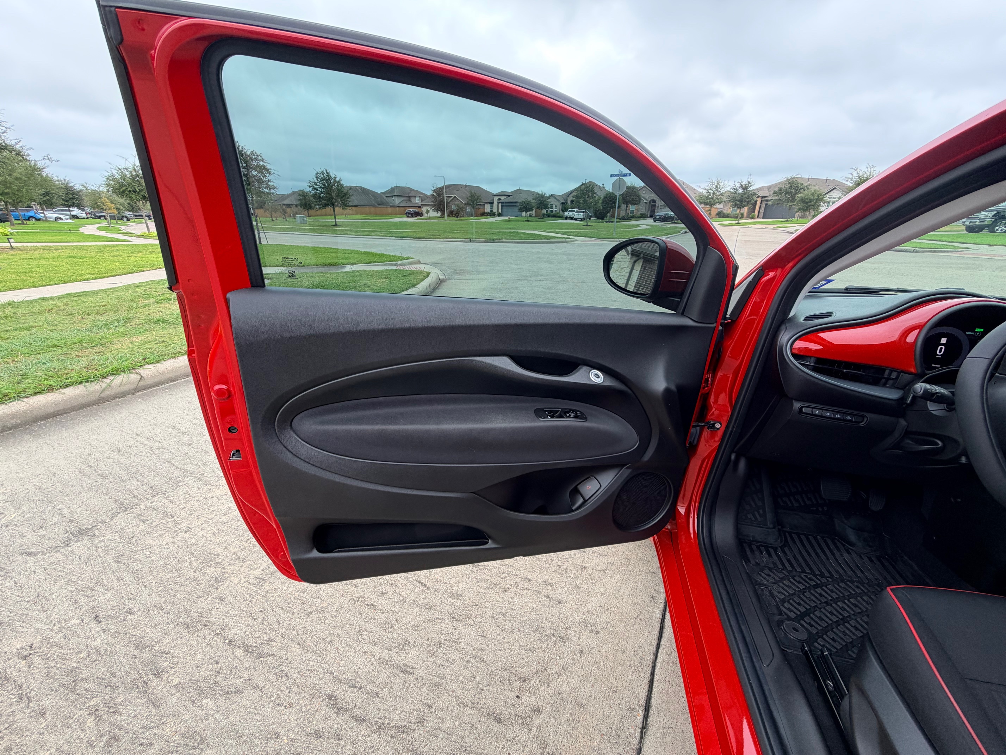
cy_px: 378
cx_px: 503
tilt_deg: -22.5
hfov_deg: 102.1
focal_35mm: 14
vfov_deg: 85.7
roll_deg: +0.4
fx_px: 407
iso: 40
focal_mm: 2.22
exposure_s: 1/141
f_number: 2.2
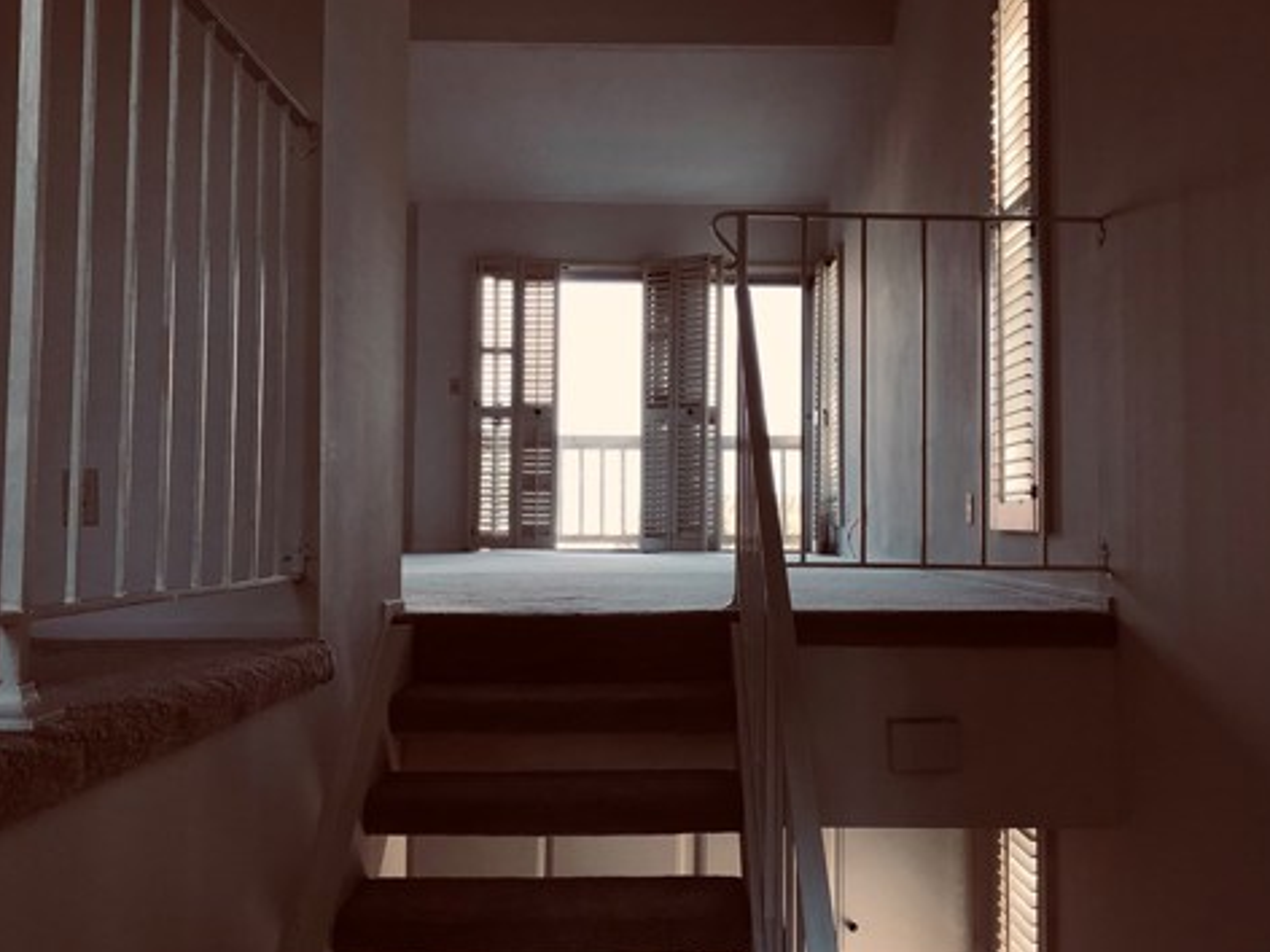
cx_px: 705
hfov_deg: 48.9
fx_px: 1394
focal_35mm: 38
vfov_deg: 37.7
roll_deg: +0.0
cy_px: 465
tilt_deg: +2.7
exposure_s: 1/120
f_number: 1.8
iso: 20
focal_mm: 4
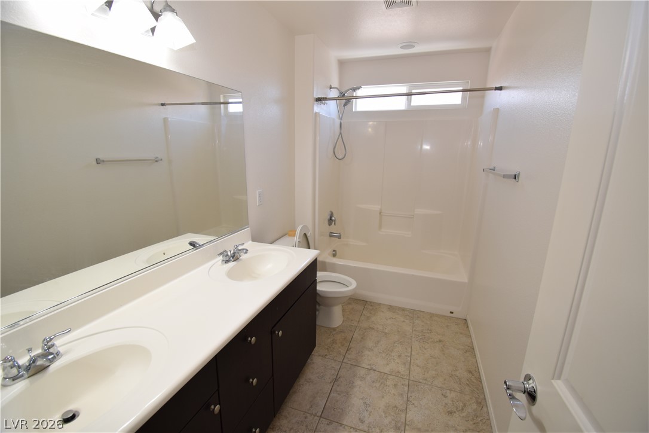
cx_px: 324
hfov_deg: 100.4
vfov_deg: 77.3
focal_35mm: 15
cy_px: 216
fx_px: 270
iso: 400
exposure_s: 1/50
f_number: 5.6
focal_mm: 10
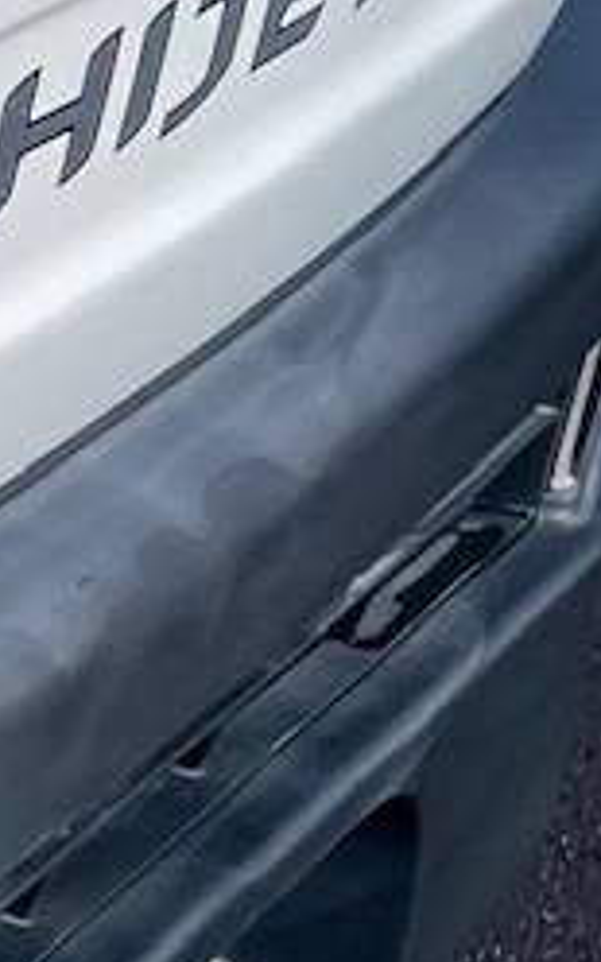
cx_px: -1718
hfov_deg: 7.3
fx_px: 3590
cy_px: 613
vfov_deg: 15.2
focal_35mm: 137
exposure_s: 1/5128
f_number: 1.6
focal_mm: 5.1
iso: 32
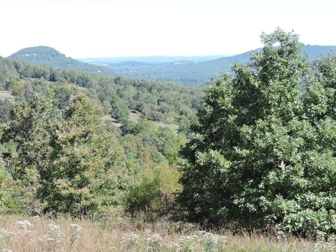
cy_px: 126
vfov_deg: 14.1
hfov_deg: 18.7
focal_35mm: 105
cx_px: 168
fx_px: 1019
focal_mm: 18.7
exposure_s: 1/200
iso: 100
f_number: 4.7
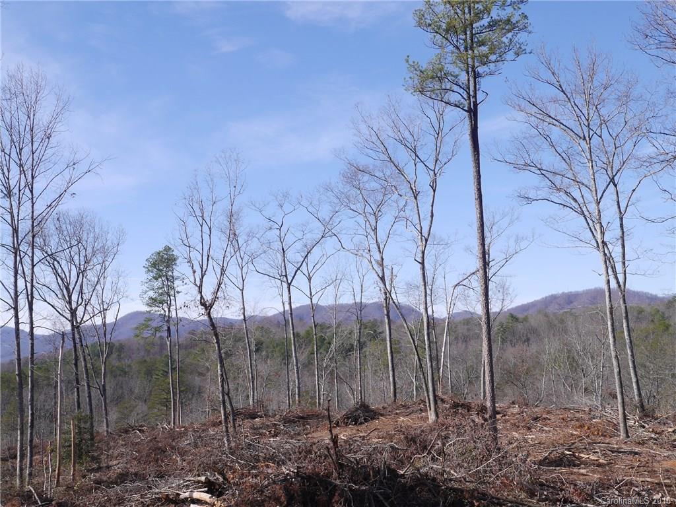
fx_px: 859
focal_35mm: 44
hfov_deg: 42.9
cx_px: 338
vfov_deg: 32.9
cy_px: 254
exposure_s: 1/250
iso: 160
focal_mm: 22
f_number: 8
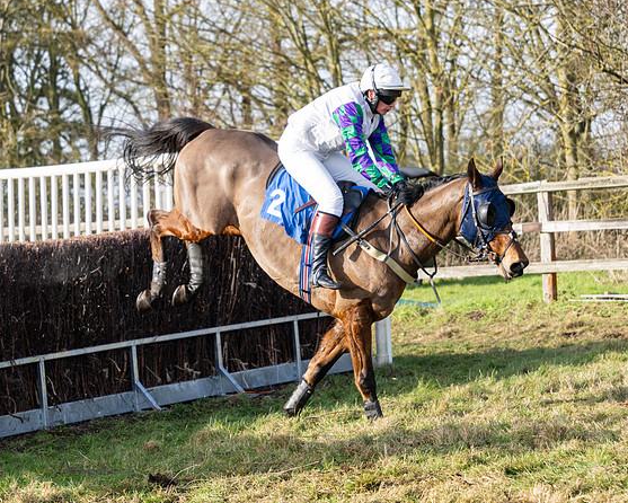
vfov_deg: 12.4
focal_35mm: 124
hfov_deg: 15.5
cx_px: 274
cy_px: 250
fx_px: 2306
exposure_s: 1/1250
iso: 400
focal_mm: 73
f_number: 4
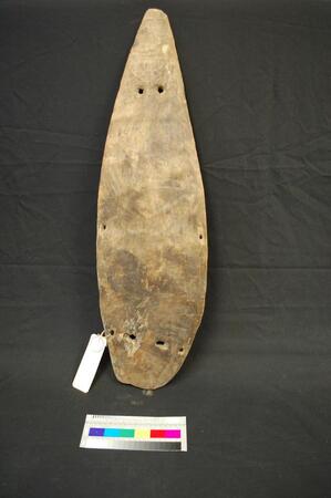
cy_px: 249
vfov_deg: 67.4
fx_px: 373
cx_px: 166
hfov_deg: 47.8
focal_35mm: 27
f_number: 3.5
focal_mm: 18
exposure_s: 1/15
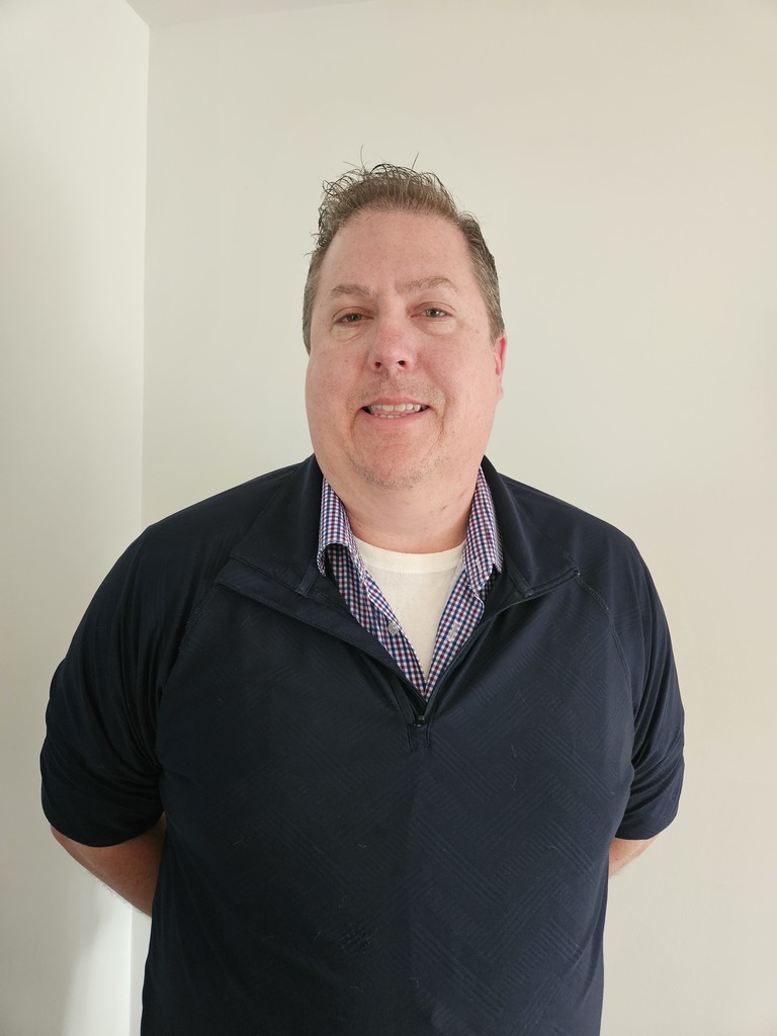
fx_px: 688
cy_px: 518
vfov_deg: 73.9
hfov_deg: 58.9
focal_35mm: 23
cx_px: 388
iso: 800
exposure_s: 1/60
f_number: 1.8
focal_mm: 5.4
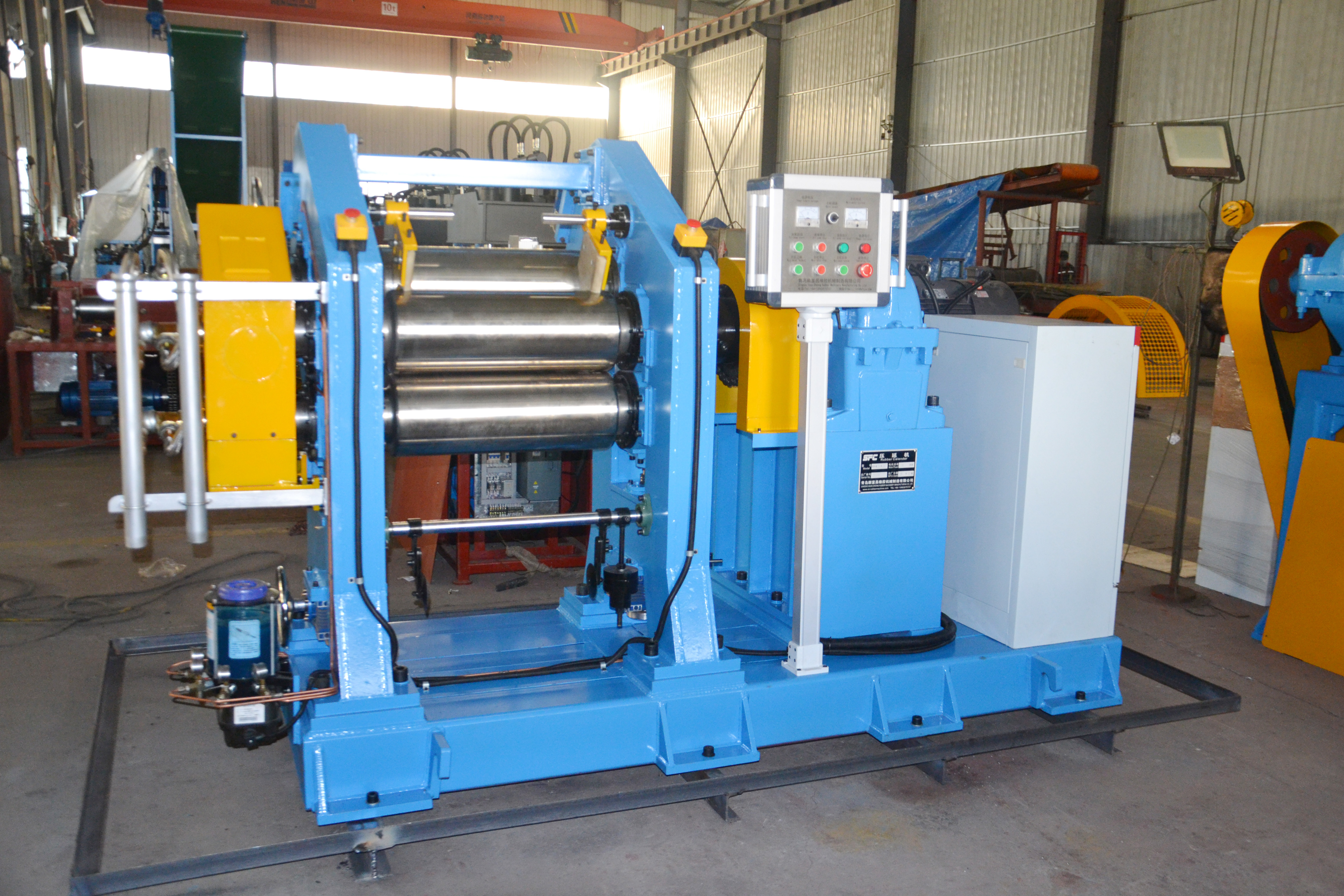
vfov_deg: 40.0
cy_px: 448
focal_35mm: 33
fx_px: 1232
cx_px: 672
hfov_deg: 57.2
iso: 1250
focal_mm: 22
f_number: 3.8
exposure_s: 1/60
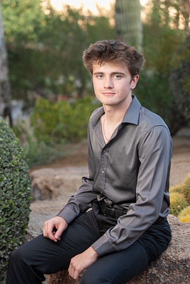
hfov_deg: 13.0
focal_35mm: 105
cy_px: 142
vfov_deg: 19.5
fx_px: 831
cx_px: 95
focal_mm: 105
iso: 800
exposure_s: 1/80
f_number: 4
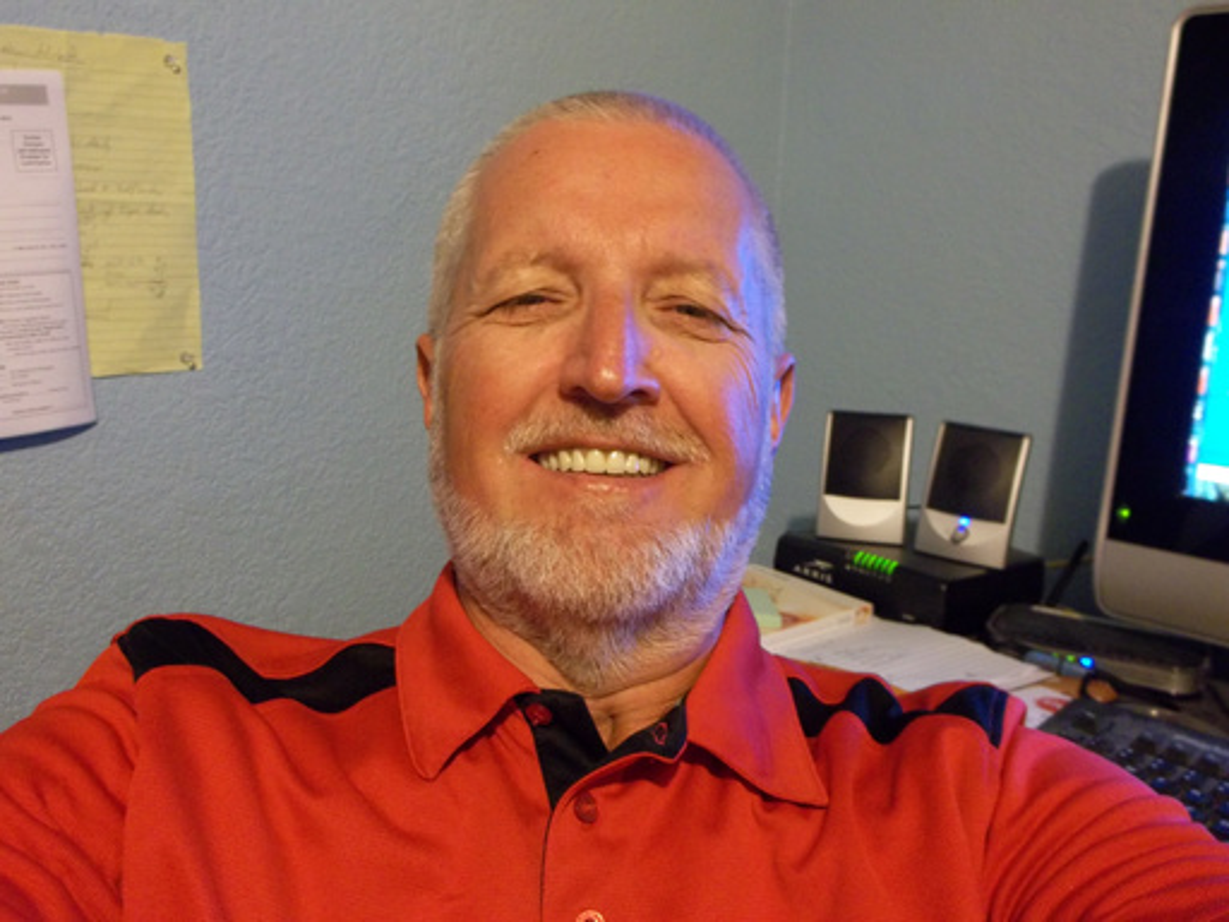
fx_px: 1172
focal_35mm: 33
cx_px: 614
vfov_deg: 42.9
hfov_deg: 55.4
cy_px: 461
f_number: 3.3
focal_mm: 5.9
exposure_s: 1/8
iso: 256
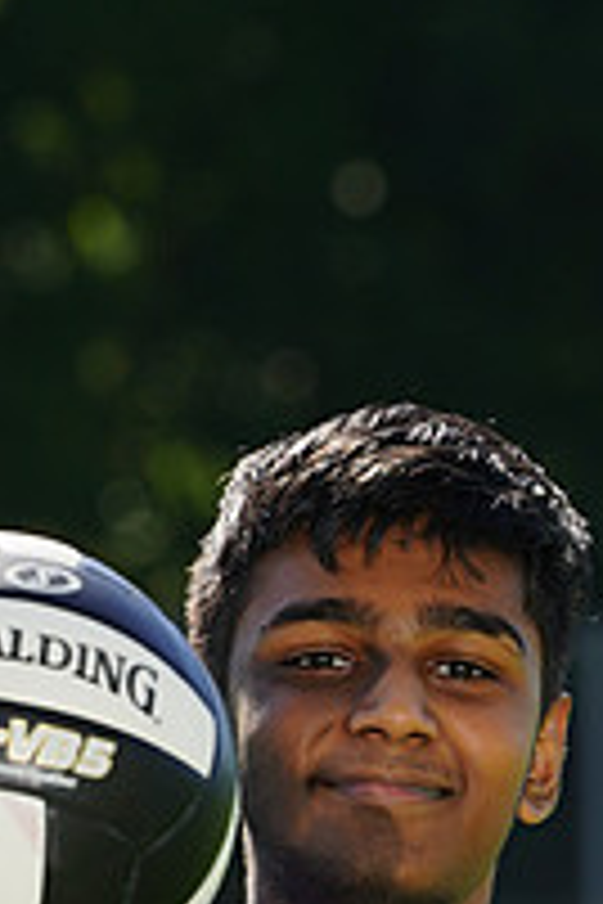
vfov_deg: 2.4
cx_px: 288
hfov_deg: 1.6
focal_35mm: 865
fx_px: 21731
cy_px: 1174
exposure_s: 1/200
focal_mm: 300
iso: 200
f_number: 11
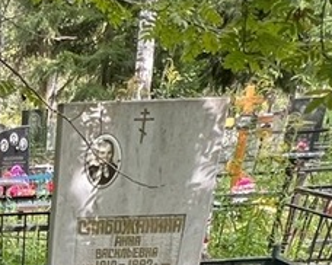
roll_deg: -0.4
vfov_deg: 19.8
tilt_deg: -24.4
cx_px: -77
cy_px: 473
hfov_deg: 28.3
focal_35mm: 57
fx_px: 560
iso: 125
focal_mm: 1.57
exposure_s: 1/99
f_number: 1.8
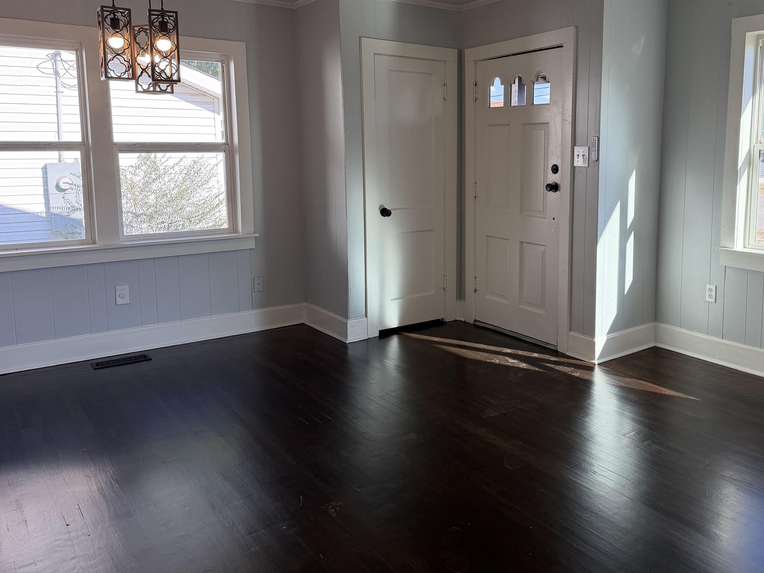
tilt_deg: -6.7
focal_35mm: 30
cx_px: 468
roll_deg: +0.2
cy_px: 220
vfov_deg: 46.4
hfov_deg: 59.3
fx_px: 662
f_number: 1.78
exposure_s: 1/405
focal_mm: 6.76
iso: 100
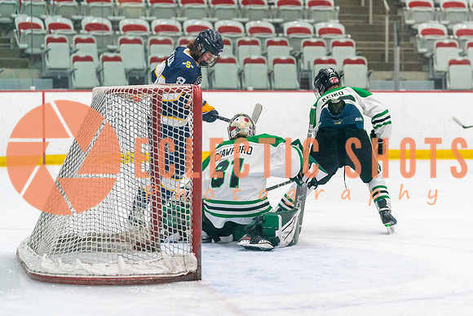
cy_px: 187
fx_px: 1754
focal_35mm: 133
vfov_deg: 10.3
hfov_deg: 15.3
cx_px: 311
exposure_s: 1/1600
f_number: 2.8
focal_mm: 100
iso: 4000
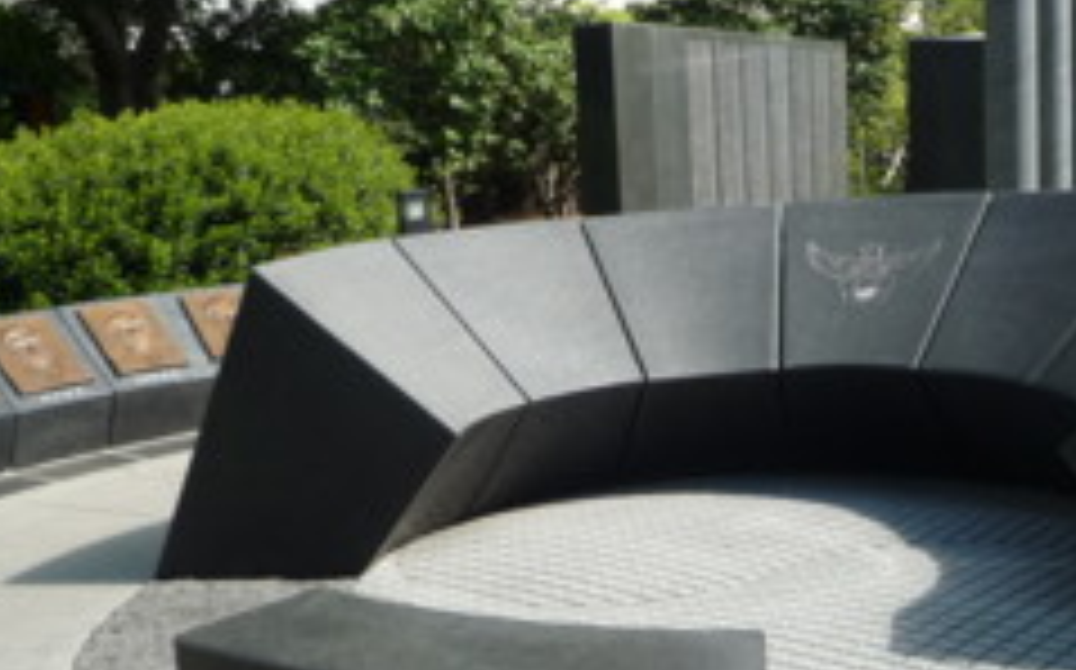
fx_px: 1465
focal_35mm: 50
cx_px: 549
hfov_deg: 40.3
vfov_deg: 25.7
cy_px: 396
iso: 100
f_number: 2.8
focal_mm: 4.4
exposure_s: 1/640
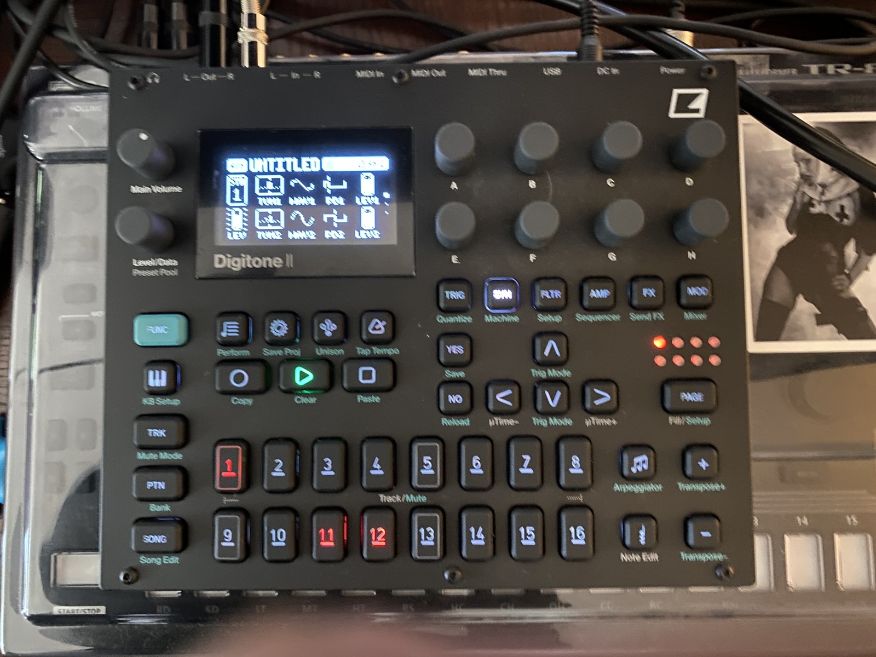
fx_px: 658
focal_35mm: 26
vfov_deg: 53.1
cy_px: 328
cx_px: 438
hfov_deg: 67.3
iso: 400
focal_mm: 4.25
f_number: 1.8
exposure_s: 1/8
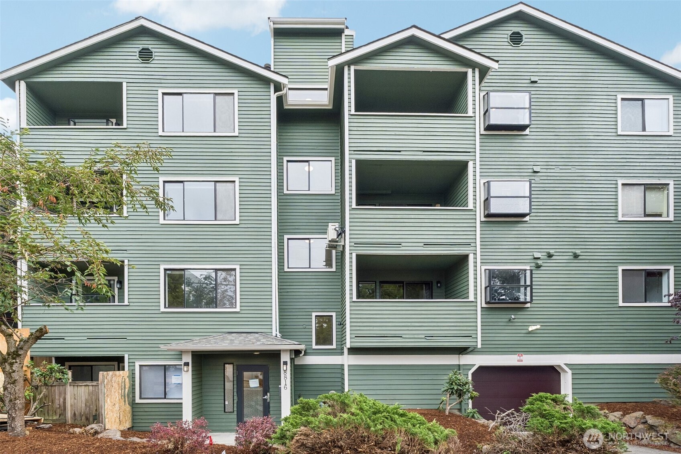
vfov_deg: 77.3
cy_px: 227
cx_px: 340
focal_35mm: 15
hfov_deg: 100.4
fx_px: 284
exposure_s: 1/100
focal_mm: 10
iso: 250
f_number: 9
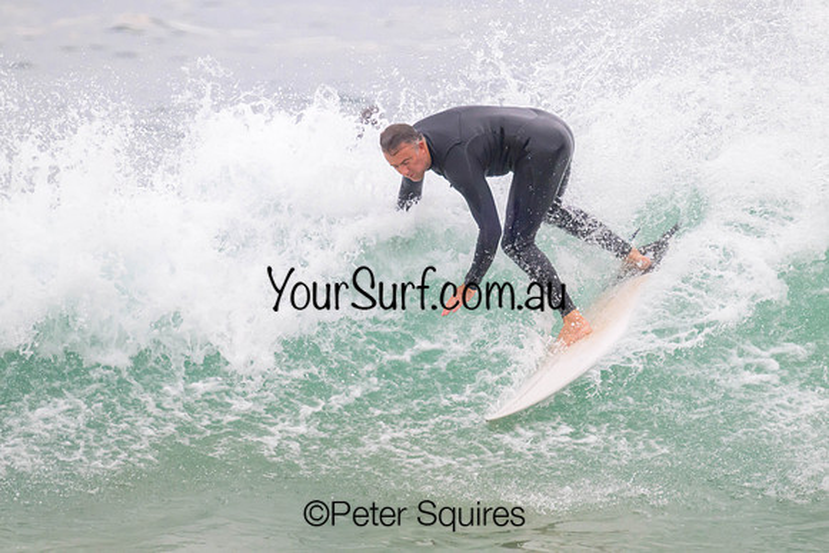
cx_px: 506
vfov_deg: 1.4
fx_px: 22563
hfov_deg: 2.1
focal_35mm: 980
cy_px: 214
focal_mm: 800
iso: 1600
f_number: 11
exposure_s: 1/2000
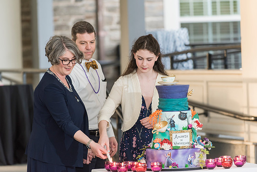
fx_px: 1515
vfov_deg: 6.5
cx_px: 127
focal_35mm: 212
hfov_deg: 9.7
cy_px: 85
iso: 1000
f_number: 3.5
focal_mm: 200
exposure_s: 1/160
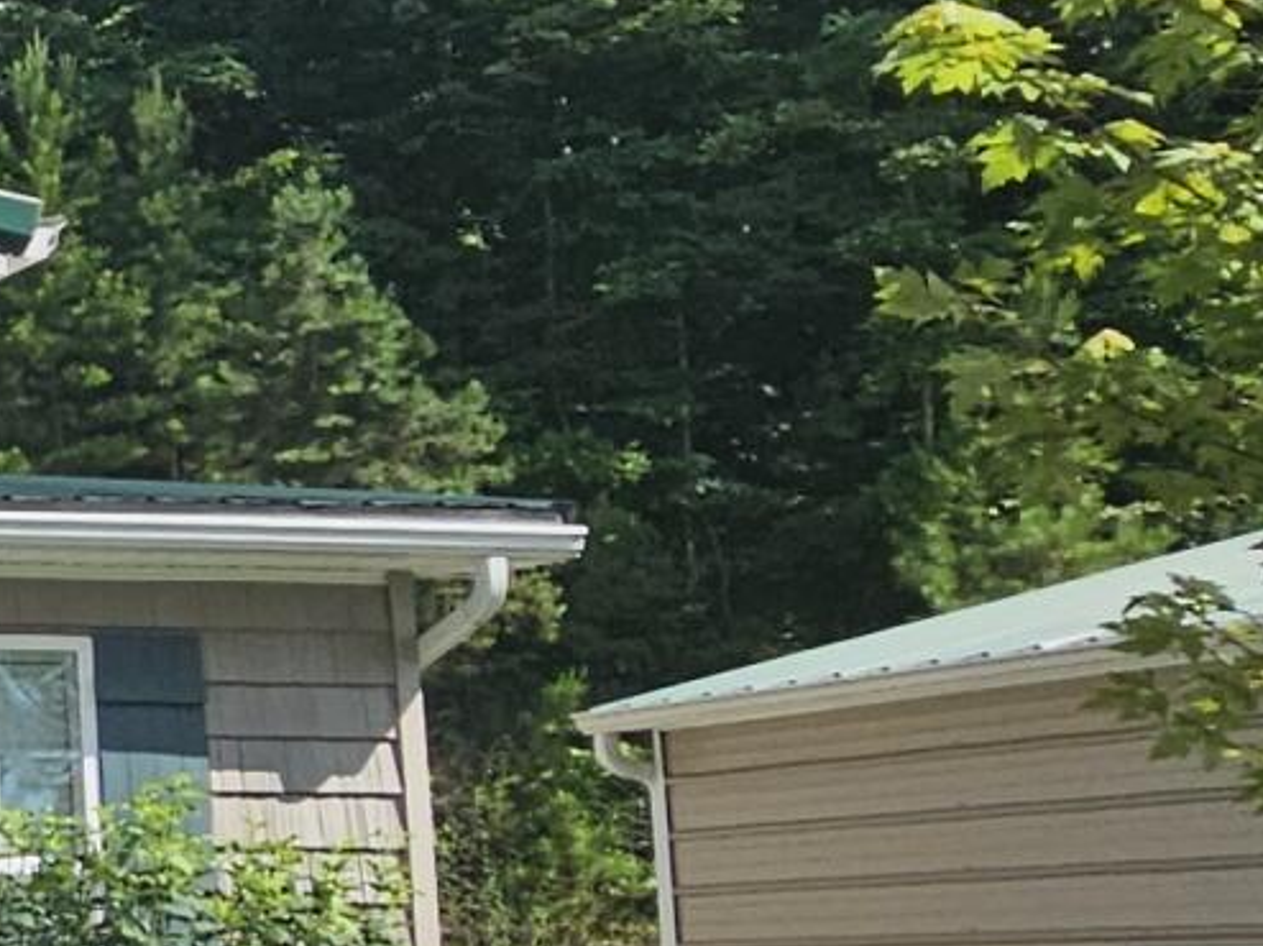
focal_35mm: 79
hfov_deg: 15.3
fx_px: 2881
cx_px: -1687
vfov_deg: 18.6
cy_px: 619
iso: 50
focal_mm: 2.2
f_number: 2.2
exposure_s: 1/2134
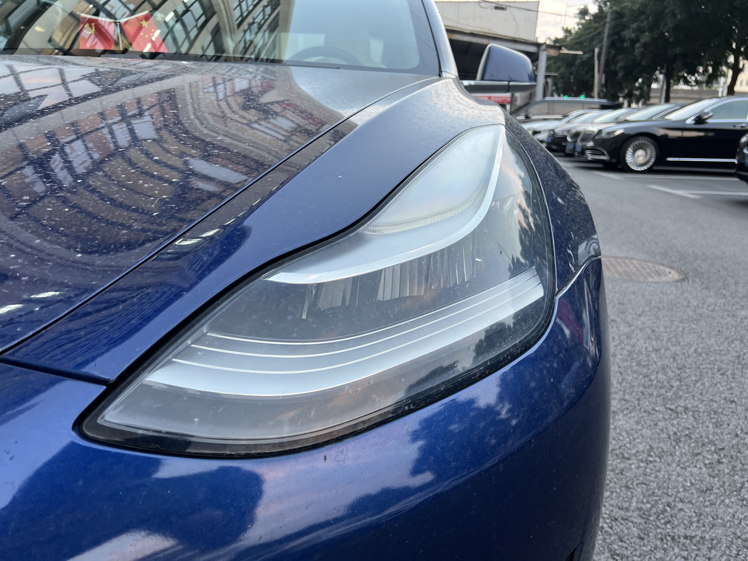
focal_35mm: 26
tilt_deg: -16.6
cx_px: 374
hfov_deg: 67.3
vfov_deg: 53.1
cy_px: 280
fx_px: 562
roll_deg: -1.0
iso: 80
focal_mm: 5.7
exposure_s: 1/121
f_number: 1.5
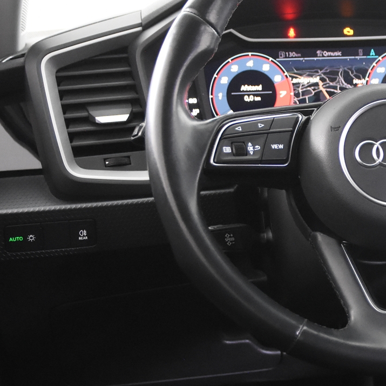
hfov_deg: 19.0
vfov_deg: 19.5
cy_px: 224
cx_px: 378
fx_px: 1123
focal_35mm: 89
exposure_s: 1/40
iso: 4500
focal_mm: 26
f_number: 3.2
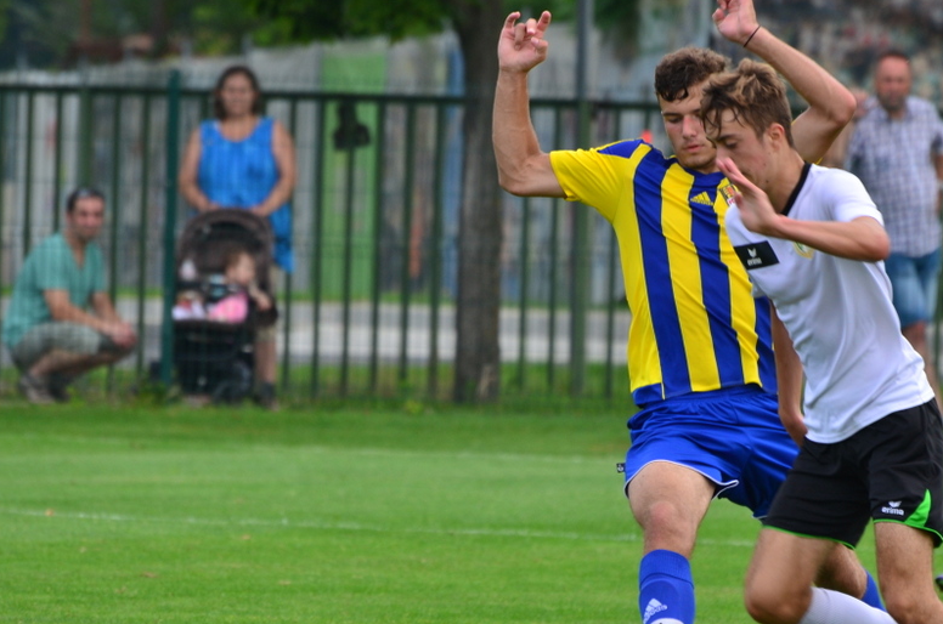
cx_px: 572
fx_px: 16364
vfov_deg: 2.2
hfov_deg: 3.3
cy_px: 478
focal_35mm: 626
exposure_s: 1/500
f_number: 5.6
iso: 250
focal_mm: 270
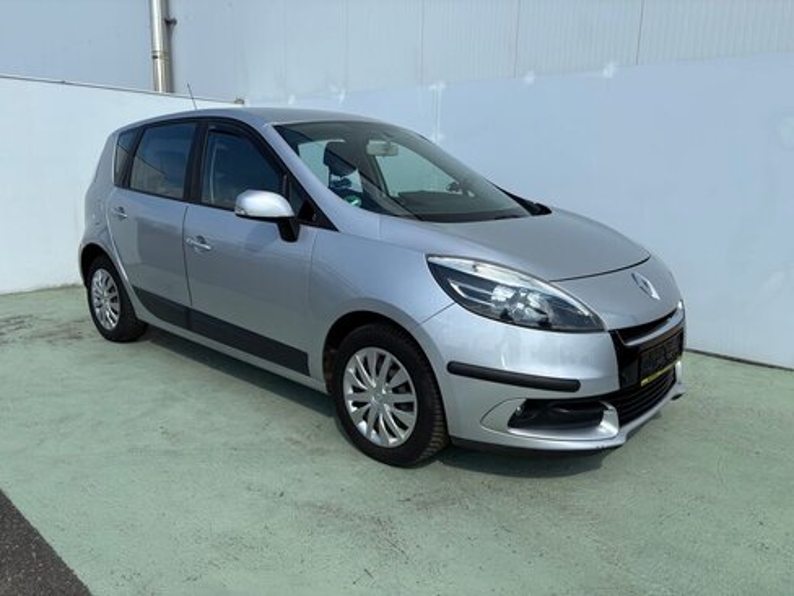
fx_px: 596
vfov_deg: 53.1
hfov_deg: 67.3
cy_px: 298
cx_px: 397
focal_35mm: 26
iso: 50
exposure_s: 1/4065
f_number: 1.6
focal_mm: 5.96
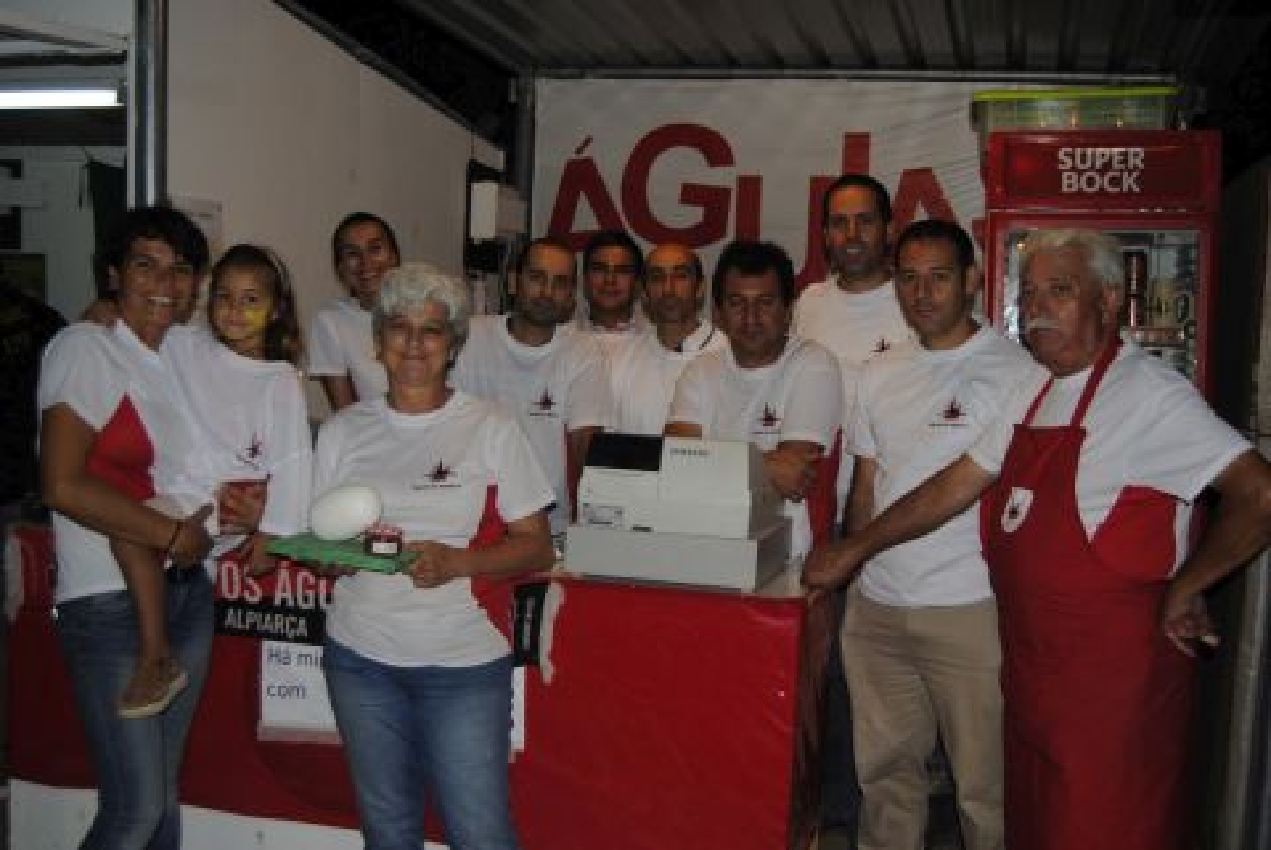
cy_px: 425
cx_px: 636
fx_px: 1378
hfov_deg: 49.5
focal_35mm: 39
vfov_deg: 34.3
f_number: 4
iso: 200
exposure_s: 1/60
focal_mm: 26
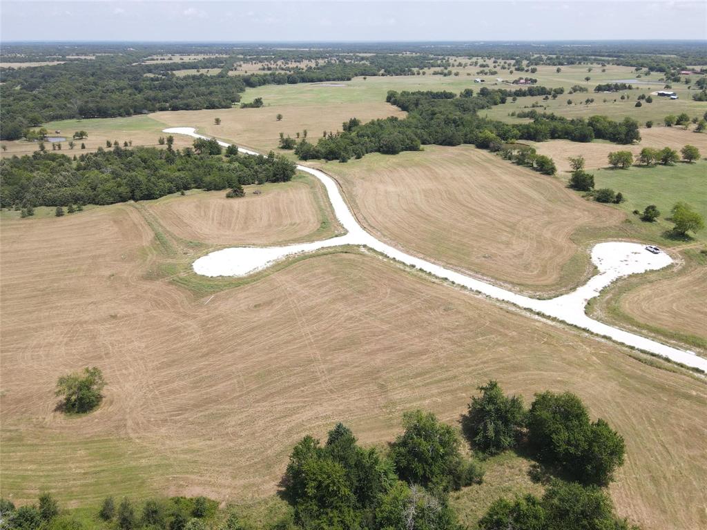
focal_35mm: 24
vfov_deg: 56.8
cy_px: 265
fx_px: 490
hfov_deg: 71.6
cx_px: 354
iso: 100
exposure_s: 1/500
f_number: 2.8
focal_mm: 4.5
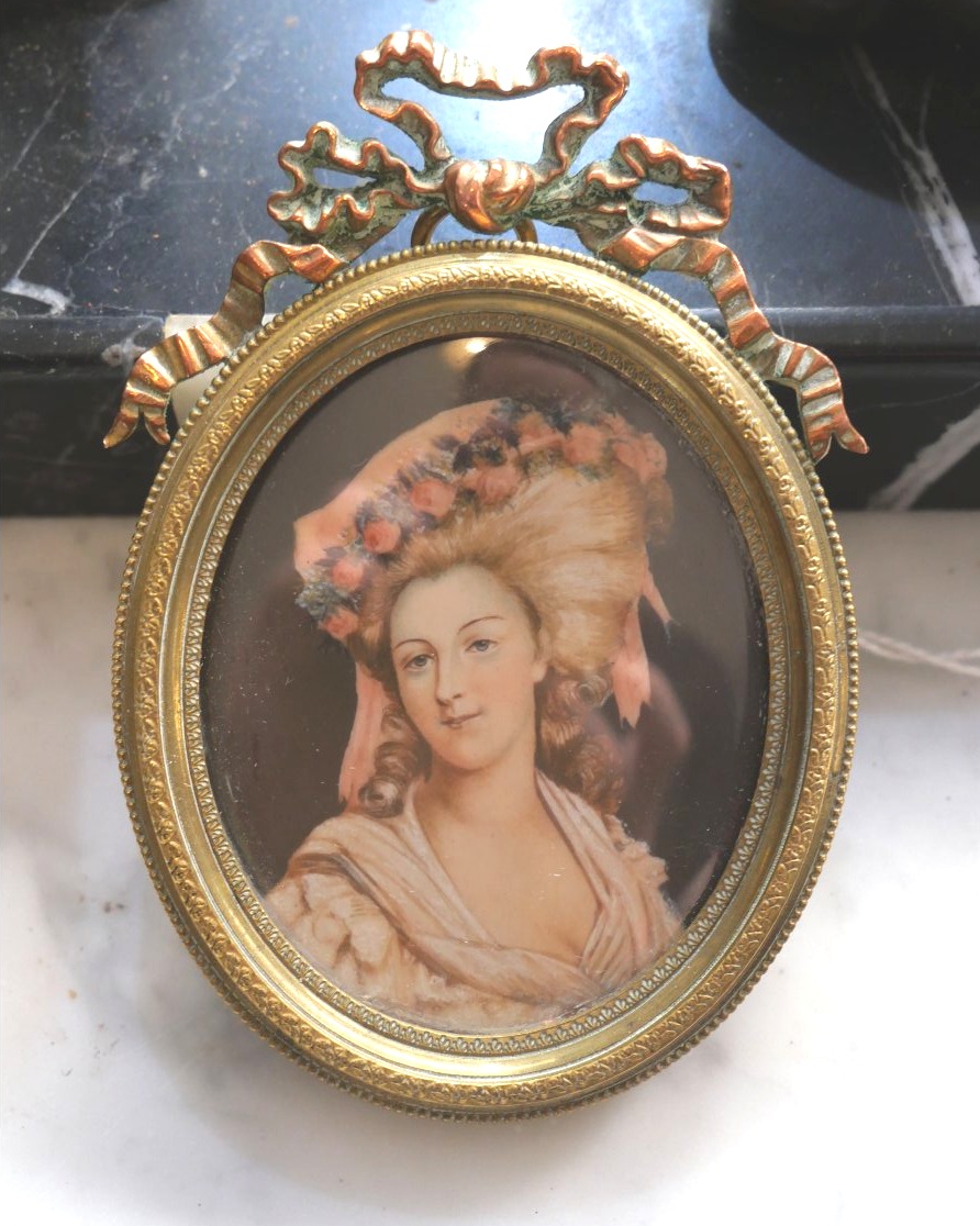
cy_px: 654
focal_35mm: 63
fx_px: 2285
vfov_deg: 30.0
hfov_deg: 24.2
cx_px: 493
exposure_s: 1/60
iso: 1000
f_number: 4.9
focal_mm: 30
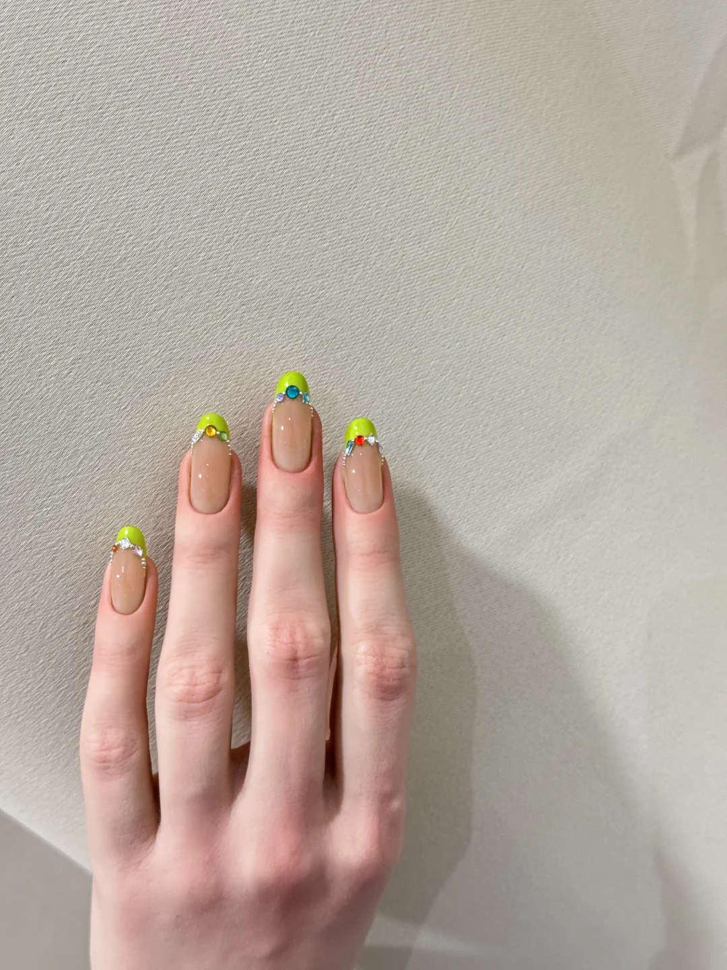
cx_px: 364
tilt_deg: -29.2
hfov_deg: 30.3
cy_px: 485
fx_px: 1344
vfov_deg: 39.7
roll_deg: +42.5
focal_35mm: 48
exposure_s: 1/60
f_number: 1.78
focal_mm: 6.76
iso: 200
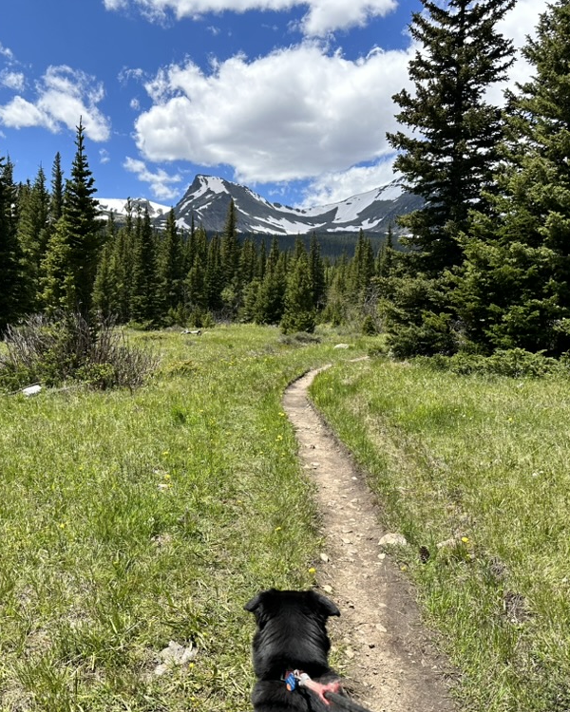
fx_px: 675
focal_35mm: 32
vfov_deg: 55.7
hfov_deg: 45.3
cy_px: 364
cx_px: 203
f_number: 1.78
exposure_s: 1/3247
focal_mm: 6.86
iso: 80
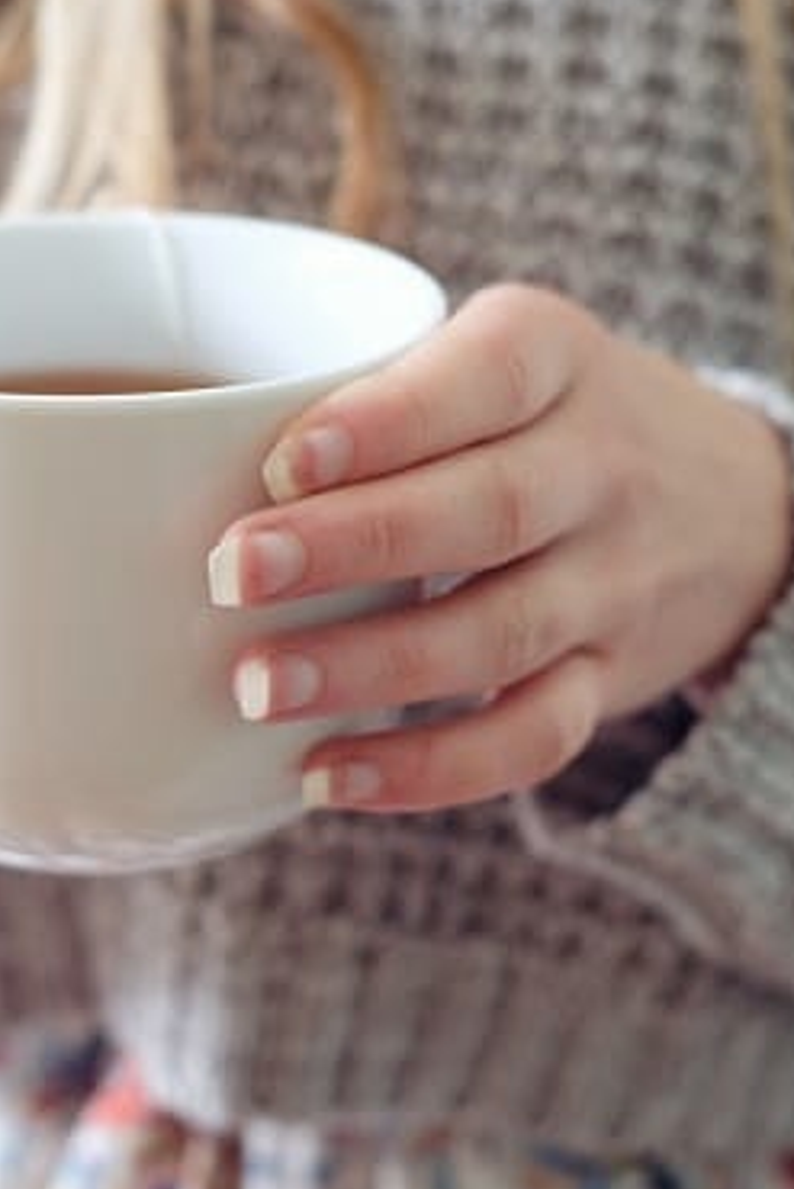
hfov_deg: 15.9
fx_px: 2842
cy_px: 623
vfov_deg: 23.6
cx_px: 341
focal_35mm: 86
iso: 400
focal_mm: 35
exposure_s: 1/34
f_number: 2.8
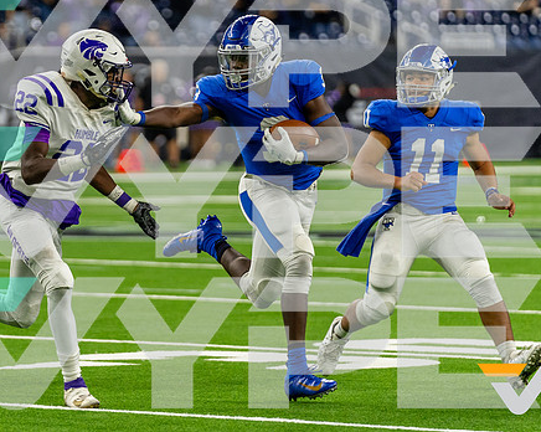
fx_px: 5519
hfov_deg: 5.6
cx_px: 159
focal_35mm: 345
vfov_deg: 4.5
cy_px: 151
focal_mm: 184
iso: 1250
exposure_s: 1/1250
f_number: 2.8
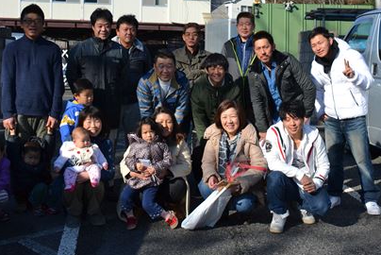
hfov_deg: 34.9
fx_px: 604
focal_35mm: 57
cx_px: 222
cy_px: 69
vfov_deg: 23.6
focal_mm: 24
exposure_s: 1/250
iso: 100
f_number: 8
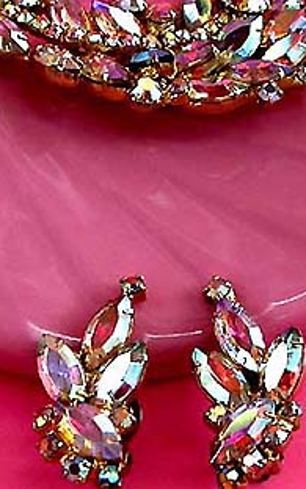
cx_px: 134
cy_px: 219
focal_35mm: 47
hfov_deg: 27.4
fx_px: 627
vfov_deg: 42.6
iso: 100
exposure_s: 1/30.9
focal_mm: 7.85
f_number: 2.6
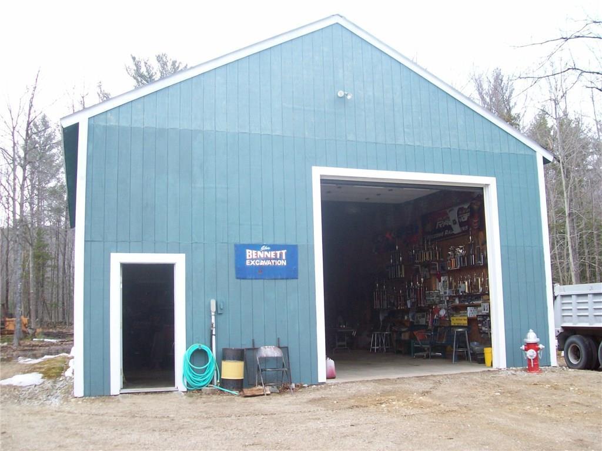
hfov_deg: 51.4
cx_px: 301
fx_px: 626
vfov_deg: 39.7
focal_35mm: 36
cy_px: 226
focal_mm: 6
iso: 80
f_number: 2.7
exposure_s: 1/107
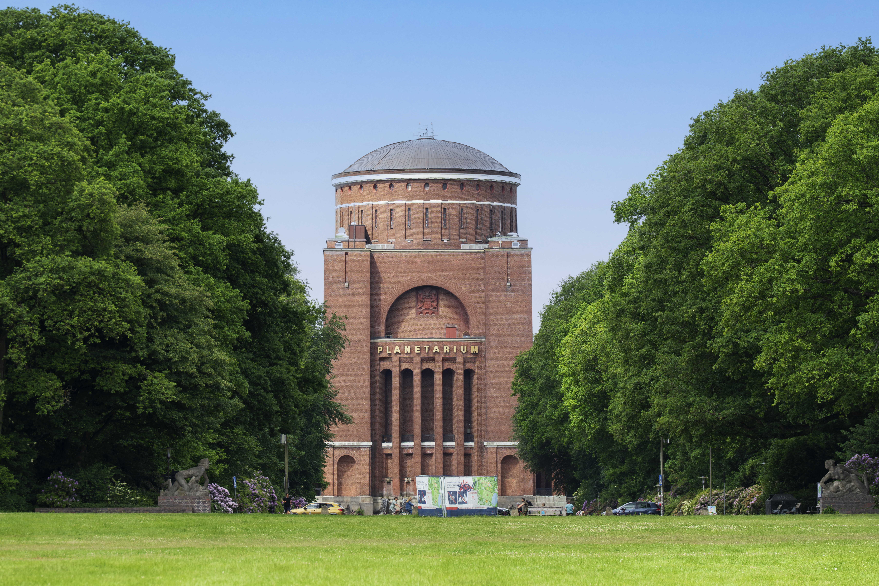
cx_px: 440
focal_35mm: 188
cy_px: 293
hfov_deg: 10.9
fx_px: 4590
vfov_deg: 7.3
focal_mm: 188
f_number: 6.3
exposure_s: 1/320
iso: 200
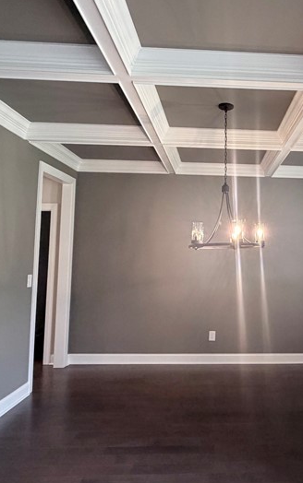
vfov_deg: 64.6
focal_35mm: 29
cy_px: 230
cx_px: 241
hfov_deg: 41.4
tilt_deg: +4.3
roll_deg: -0.8
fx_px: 383
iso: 250
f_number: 2.2
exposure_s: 1/60
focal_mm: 2.22
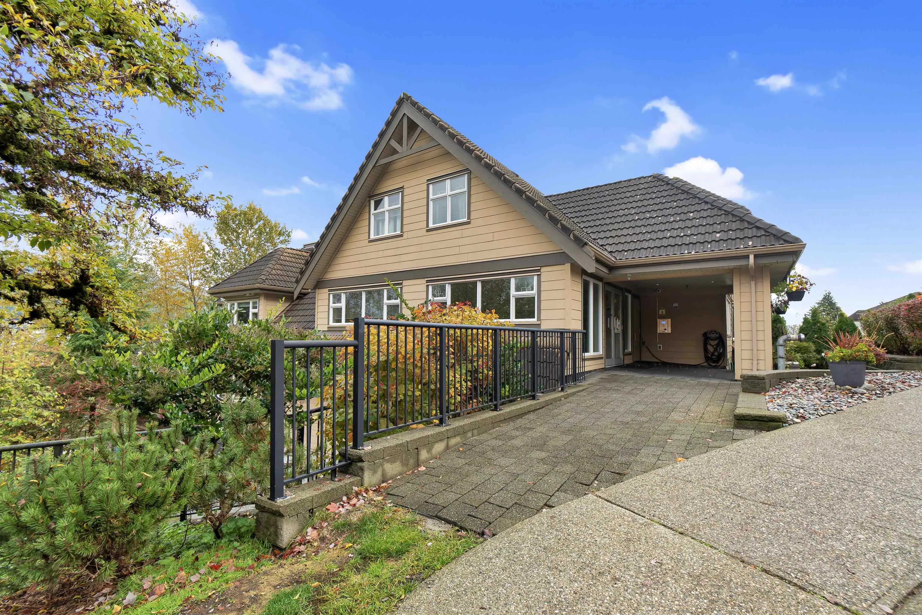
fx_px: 384
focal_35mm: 15
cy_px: 308
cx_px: 461
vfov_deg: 77.3
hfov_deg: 100.4
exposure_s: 1/80
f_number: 4
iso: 64
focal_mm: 10
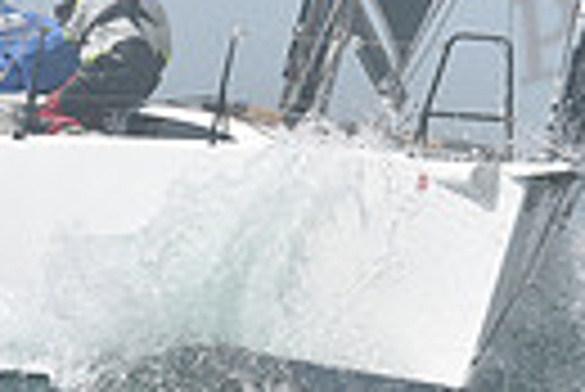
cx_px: 284
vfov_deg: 1.7
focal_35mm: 827
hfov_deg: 2.5
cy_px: 264
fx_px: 13454
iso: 320
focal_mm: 185
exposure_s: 1/800
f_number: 13
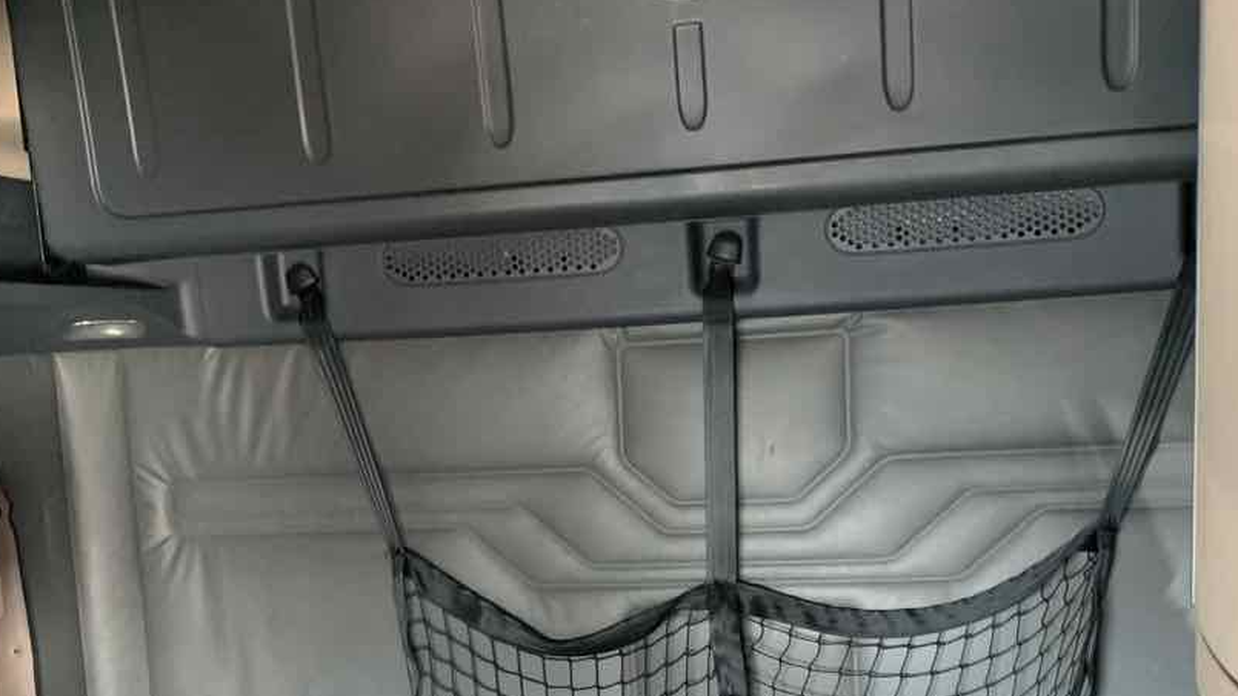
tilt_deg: -8.2
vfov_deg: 27.1
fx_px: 1412
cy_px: 575
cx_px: 646
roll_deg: +3.0
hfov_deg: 47.3
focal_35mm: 43
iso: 400
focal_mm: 4.25
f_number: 1.8
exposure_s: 1/42
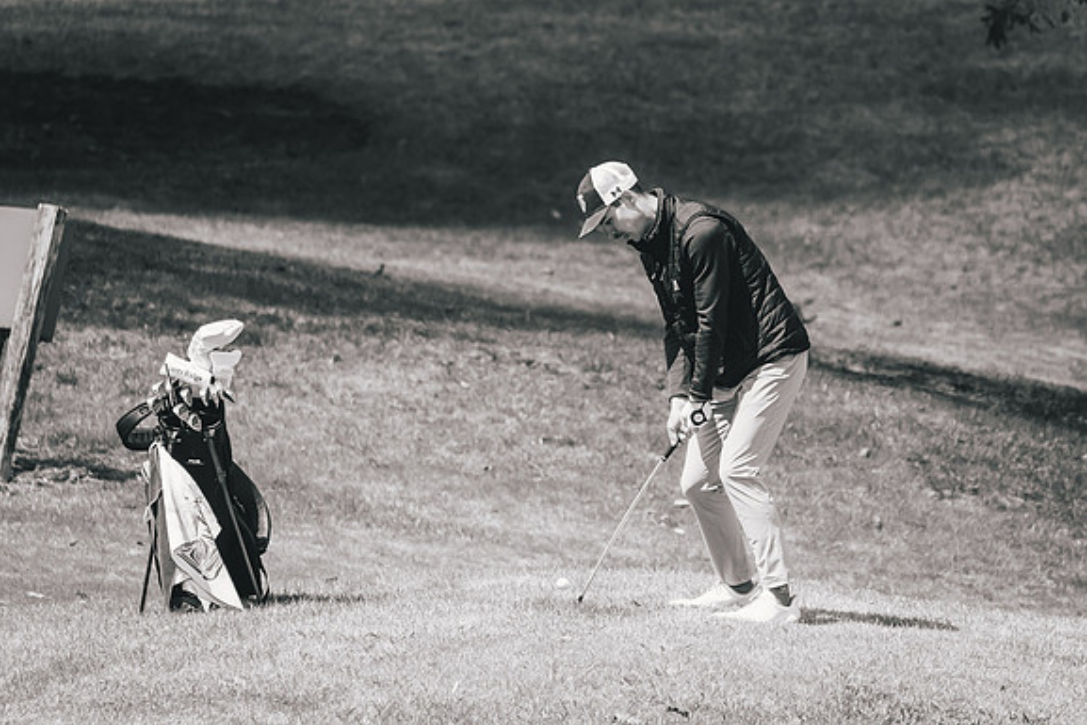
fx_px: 14707
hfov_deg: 4.2
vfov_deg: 2.8
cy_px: 300
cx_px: 694
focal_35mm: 487
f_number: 6.3
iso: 640
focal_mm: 339
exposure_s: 1/2500
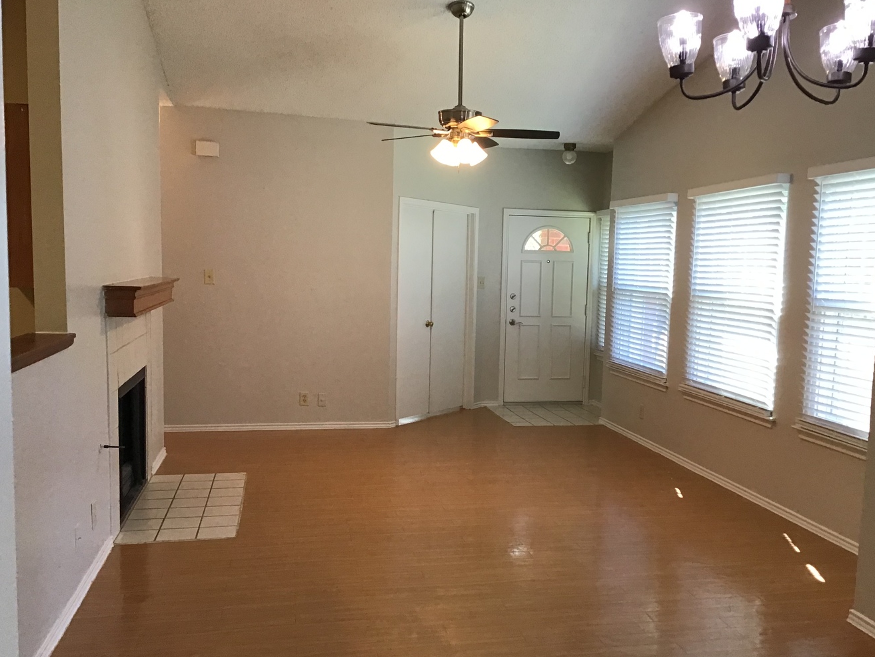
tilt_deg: -6.2
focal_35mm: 34
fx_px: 860
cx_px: 477
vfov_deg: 41.8
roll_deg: -0.8
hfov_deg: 53.9
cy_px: 352
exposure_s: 1/30
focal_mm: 3.3
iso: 40
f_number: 2.4
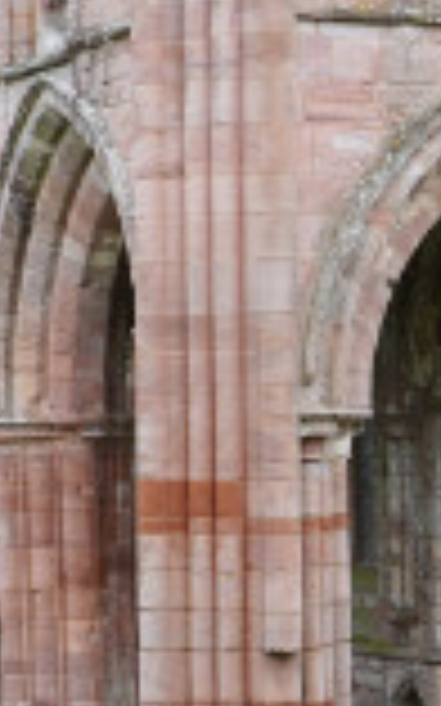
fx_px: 2695
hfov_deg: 9.3
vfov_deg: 14.7
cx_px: 382
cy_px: 670
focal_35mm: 140
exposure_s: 1/60
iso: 100
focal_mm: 16
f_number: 4
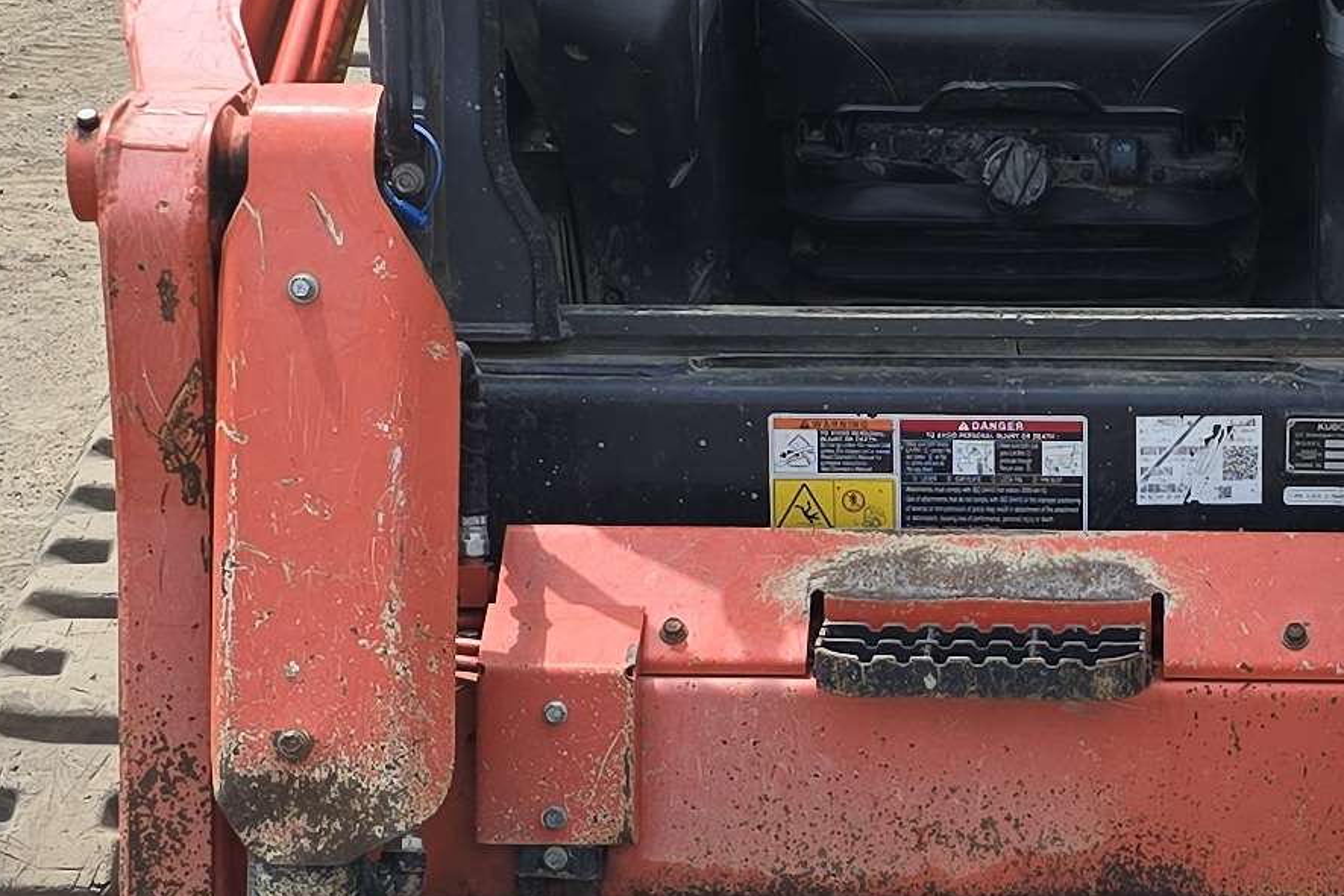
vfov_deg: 12.7
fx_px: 4032
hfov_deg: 18.8
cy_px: 546
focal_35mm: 108
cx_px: 1028
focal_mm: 6.3
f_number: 1.7
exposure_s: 1/818
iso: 12
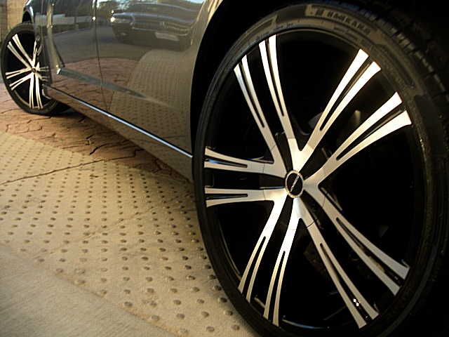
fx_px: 467
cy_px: 168
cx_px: 224
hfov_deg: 51.4
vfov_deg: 39.7
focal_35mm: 36
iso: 50
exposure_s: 1/60
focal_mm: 6.3
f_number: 2.8
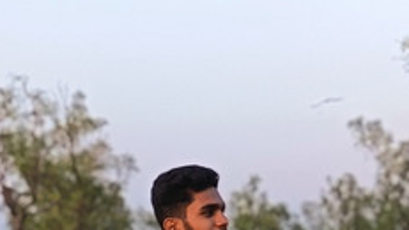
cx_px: 196
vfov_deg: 10.6
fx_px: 1226
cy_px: 226
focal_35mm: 113
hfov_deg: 18.9
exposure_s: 1/100
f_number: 0.95
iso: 178
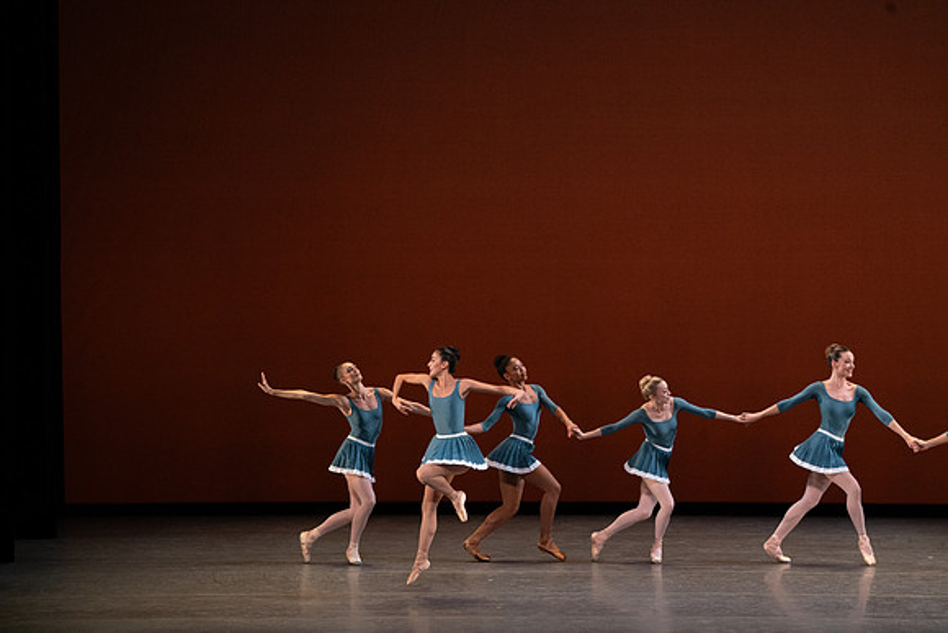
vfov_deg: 7.0
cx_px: 474
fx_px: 5162
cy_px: 316
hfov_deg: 10.5
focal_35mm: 196
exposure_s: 1/400
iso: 5000
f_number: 9
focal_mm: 196
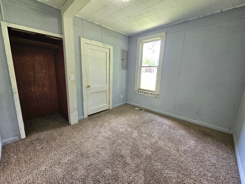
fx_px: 92
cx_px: 122
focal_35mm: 13
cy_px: 92
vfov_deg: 89.9
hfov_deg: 106.2
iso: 160
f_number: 2.2
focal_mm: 2.2
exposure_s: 1/60.2
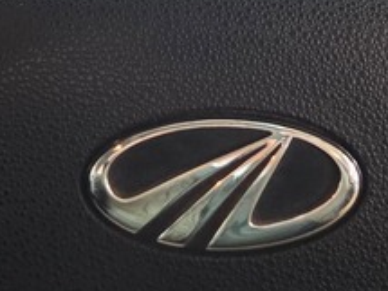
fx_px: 695
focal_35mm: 62
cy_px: -183
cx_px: 189
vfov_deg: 19.5
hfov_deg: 31.2
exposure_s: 1/50
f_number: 2.2
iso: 250
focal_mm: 2.2
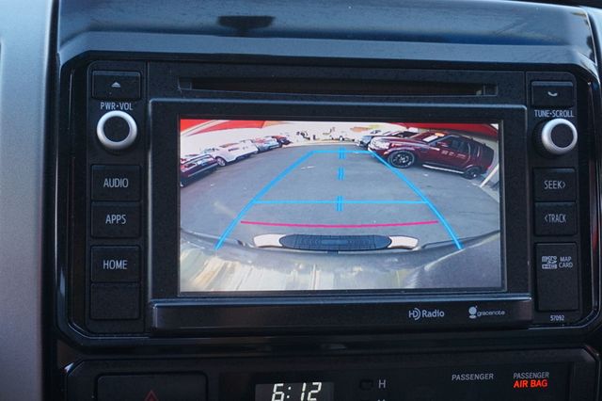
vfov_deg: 28.9
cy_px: 200
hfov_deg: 42.3
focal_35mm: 46
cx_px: 301
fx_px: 777
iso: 320
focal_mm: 31
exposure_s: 1/60
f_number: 5
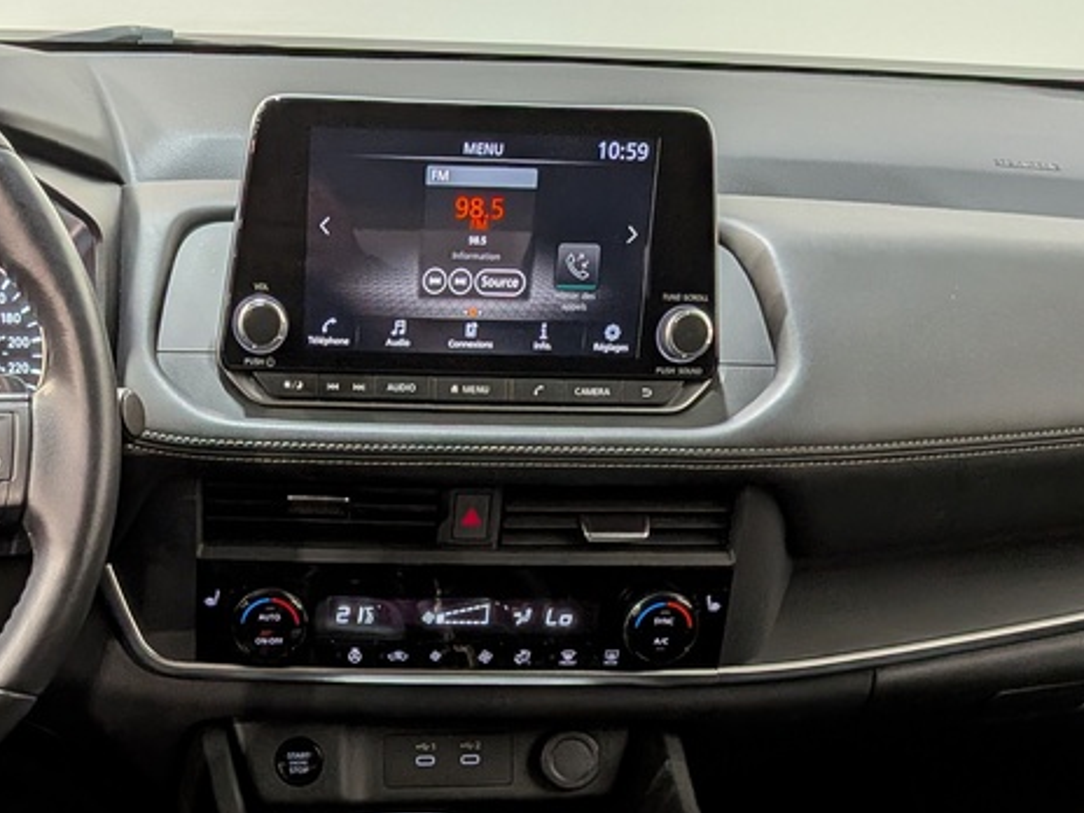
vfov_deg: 25.8
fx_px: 1660
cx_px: 327
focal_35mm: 53
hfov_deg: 35.7
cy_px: 850
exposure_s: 1/120
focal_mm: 4.53
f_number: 1.7
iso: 33
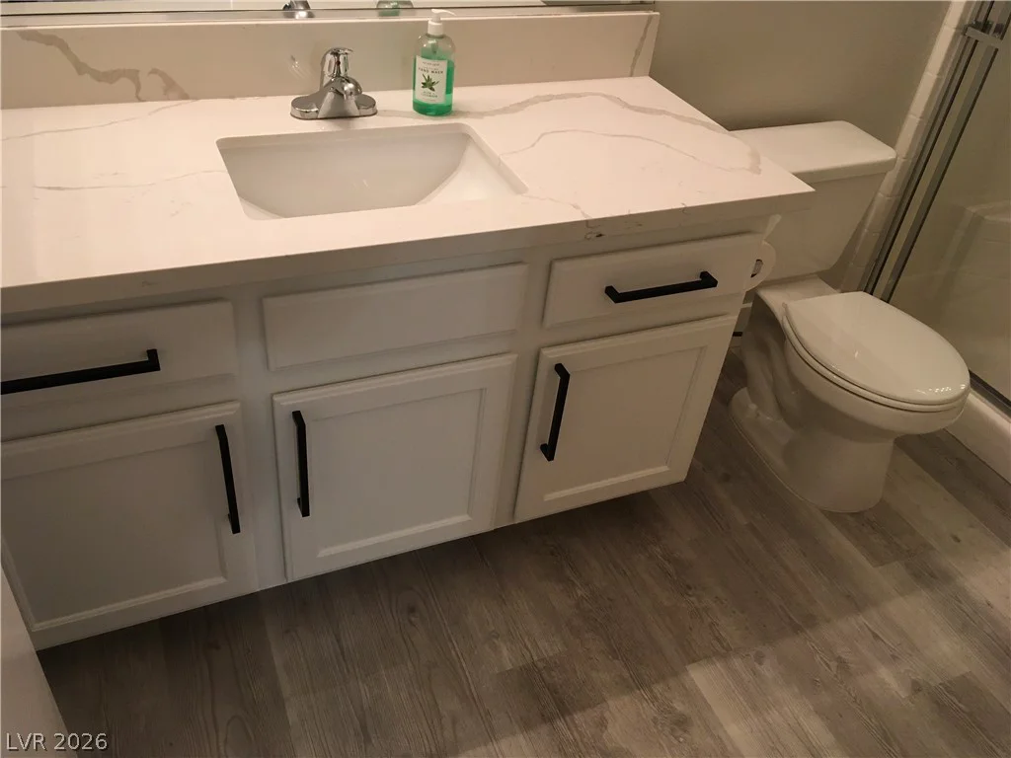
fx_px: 847
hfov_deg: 61.7
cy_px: 379
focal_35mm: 29
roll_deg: -6.4
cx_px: 506
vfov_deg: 48.2
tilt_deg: -36.6
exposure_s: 1/30
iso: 100
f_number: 2.2
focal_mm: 4.15
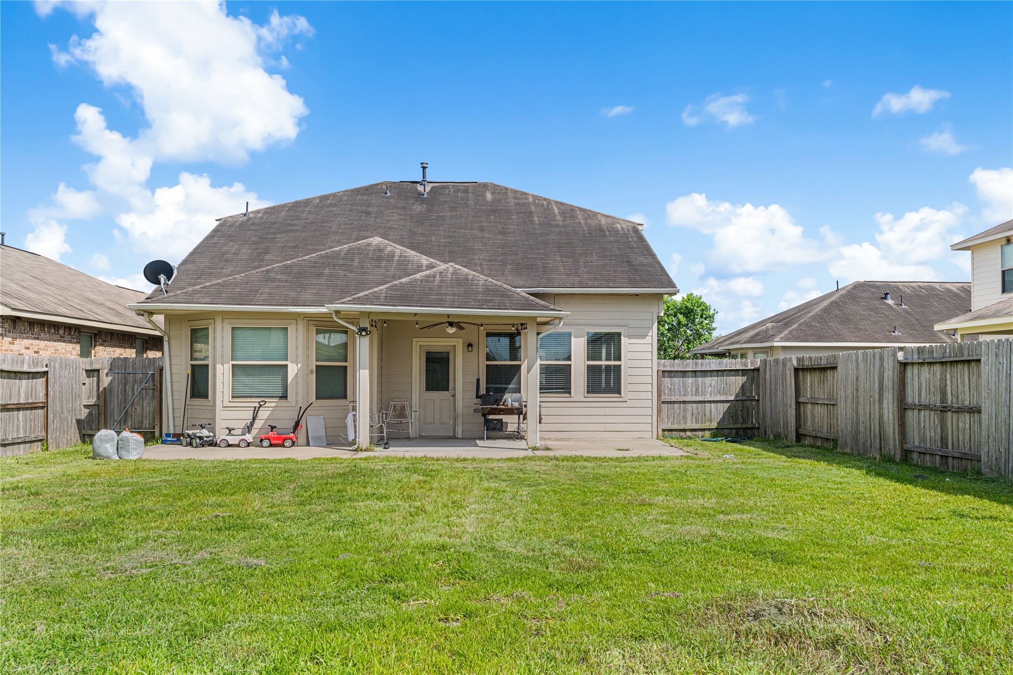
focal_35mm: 29
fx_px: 816
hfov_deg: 63.7
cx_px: 506
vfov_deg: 45.0
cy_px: 338
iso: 250
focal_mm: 29
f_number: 16
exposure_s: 1/125
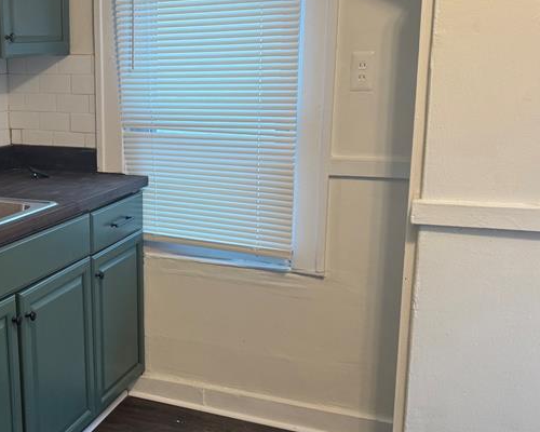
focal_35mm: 48
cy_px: 225
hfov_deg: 36.9
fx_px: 767
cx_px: 82
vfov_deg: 31.4
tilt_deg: -14.7
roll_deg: +1.1
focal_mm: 6.76
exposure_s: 1/120
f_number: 1.78
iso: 160
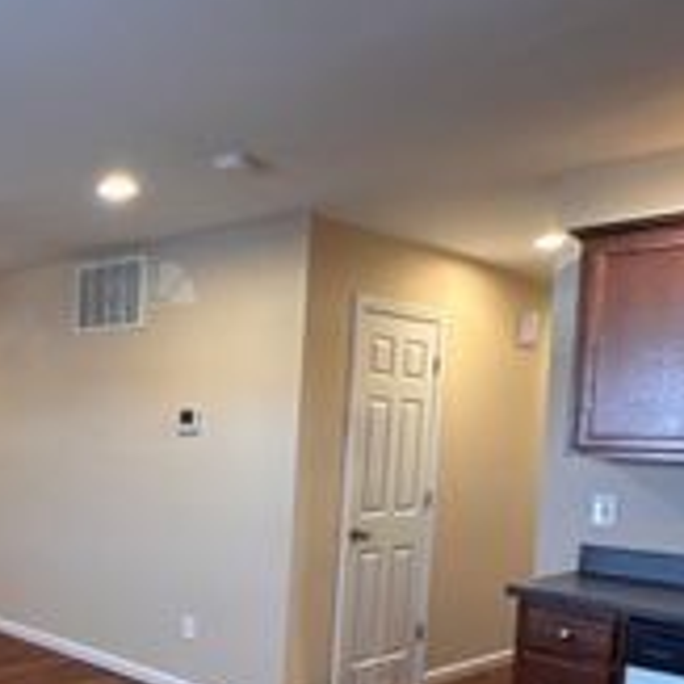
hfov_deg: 37.0
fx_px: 850
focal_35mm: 38
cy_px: 485
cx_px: -67
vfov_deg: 42.9
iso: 320
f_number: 2.2
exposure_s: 1/60
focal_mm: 2.22
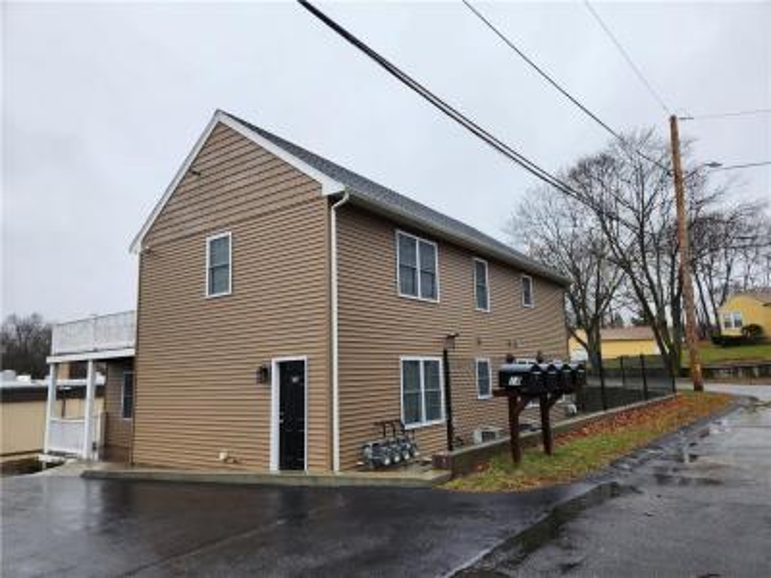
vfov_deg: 58.9
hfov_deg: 73.9
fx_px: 512
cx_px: 386
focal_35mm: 23
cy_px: 289
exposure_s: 1/253
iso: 20
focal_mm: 5.4
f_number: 1.8
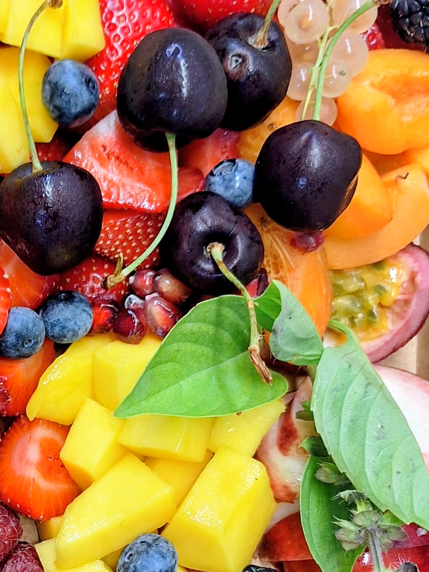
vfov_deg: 30.4
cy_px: 460
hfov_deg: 22.2
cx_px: -57
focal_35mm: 62
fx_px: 1025
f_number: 1.8
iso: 100
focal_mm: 5.54
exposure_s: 1/50
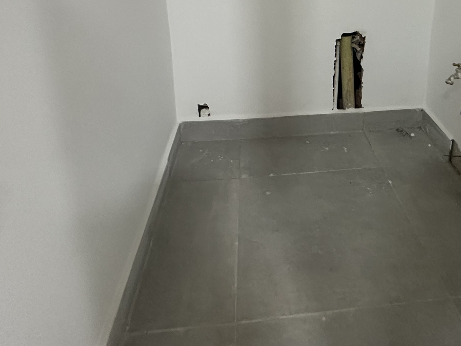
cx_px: 293
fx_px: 413
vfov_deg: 41.0
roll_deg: +1.2
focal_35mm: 31
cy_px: 18
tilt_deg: -14.9
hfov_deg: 57.5
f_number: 2.2
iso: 640
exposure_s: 1/60
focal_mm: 2.22
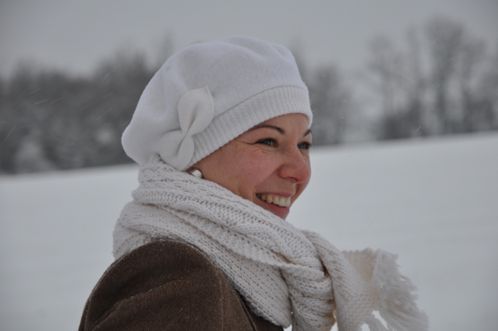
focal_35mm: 128
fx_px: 1762
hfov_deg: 16.1
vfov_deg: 10.7
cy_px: 166
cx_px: 249
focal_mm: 85
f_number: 5.6
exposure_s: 1/125
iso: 200
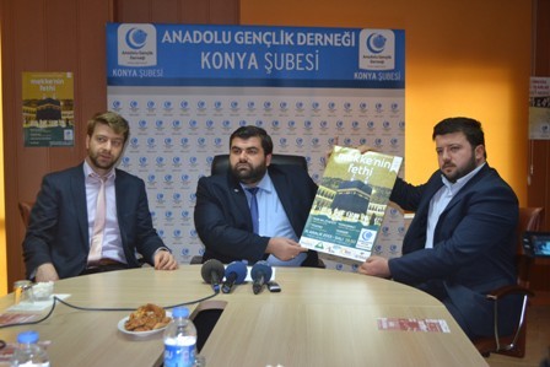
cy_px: 184
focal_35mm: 45
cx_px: 275
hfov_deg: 43.6
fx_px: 688
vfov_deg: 29.9
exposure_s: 1/60
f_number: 4.5
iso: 800
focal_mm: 30
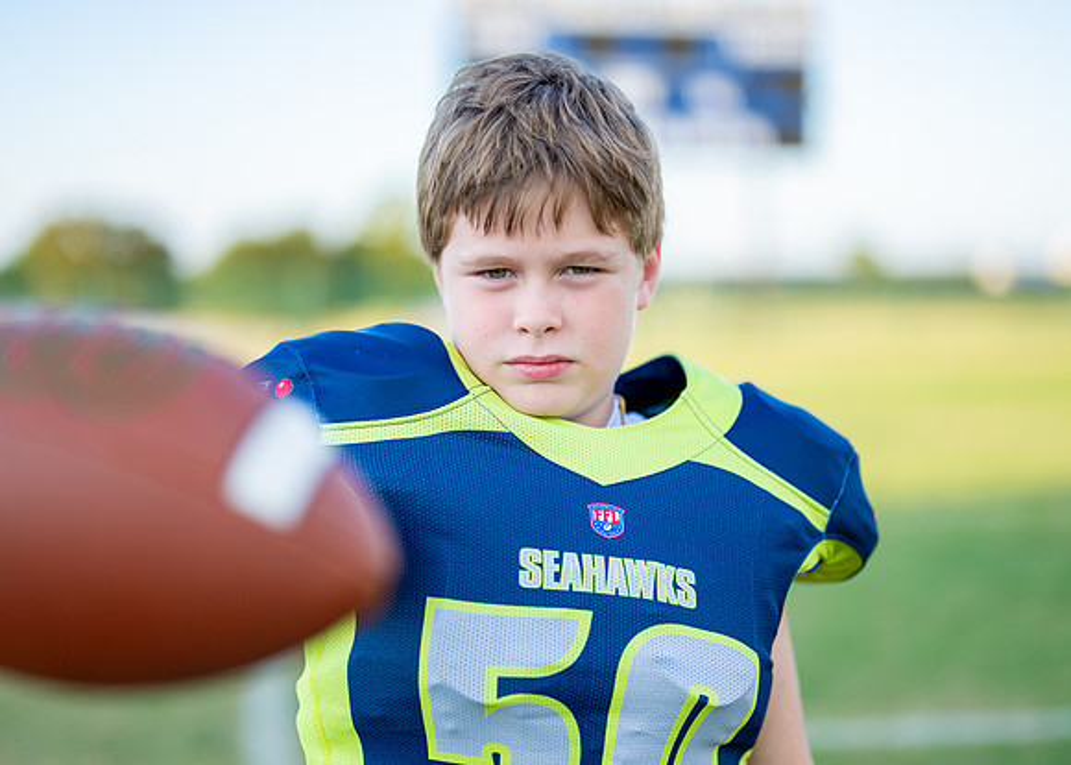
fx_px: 1945
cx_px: 540
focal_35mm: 64
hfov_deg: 30.8
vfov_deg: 22.2
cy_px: 384
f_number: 1.2
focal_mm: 50
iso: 100
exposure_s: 1/2000
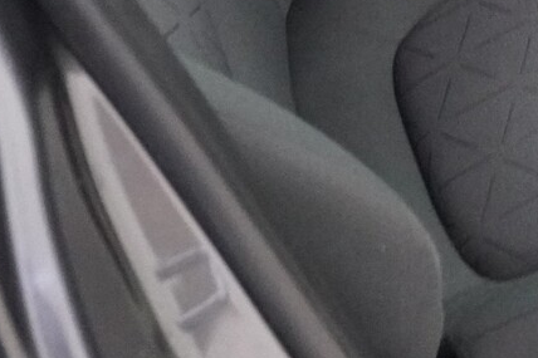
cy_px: -104
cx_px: 881
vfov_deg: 12.3
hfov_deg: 16.6
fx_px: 1612
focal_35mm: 108
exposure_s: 1/25
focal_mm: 19
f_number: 4
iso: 6400
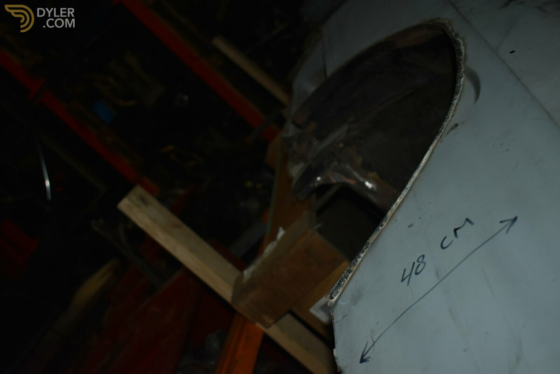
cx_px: 280
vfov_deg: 31.9
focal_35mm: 42
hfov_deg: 46.4
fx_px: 653
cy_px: 187
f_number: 4.2
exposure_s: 1/60
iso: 1000
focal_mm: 28
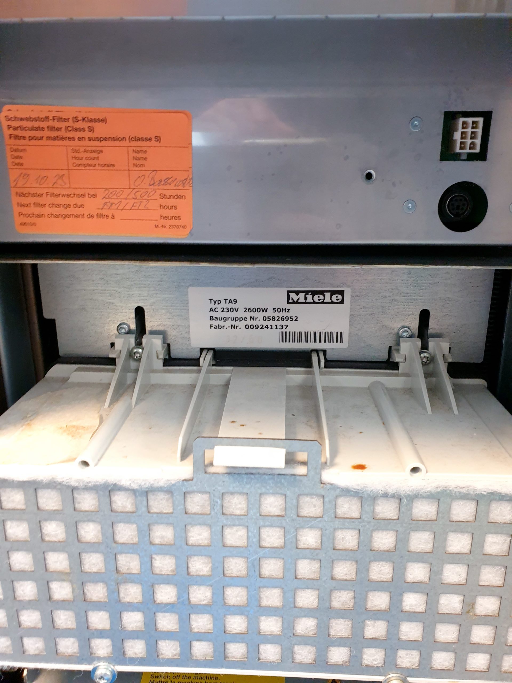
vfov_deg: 67.3
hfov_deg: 53.1
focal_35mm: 26
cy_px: 342
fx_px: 513
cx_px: 256
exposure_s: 1/25
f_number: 2.4
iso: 320
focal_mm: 4.3
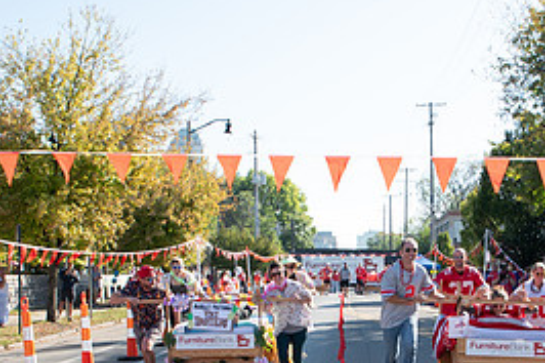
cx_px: 342
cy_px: 346
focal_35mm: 58
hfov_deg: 34.3
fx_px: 877
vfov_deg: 22.6
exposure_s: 1/200
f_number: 8
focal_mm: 24
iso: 200
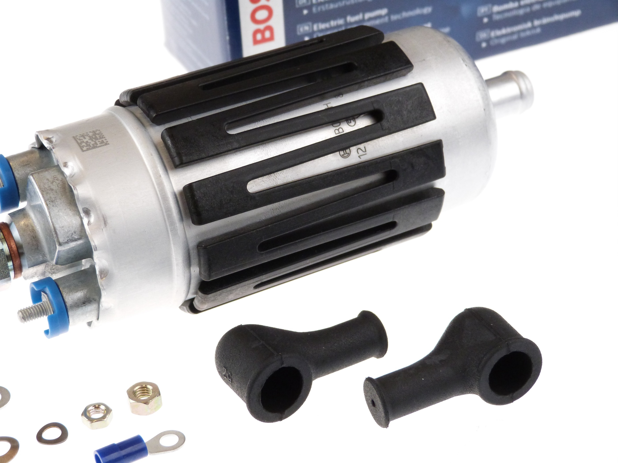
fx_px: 1339
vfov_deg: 19.6
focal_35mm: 75
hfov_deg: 26.0
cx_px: 309
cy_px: 232
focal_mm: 13.5
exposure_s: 1/250
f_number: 3.3
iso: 320
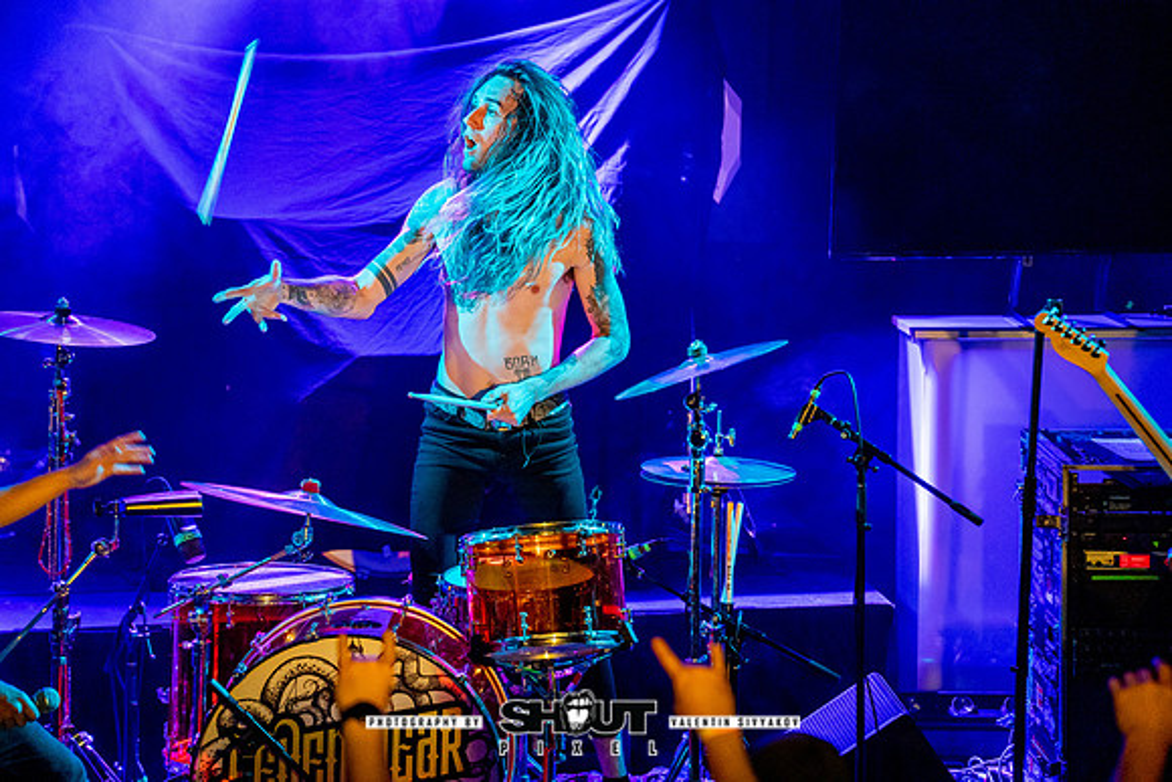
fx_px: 5861
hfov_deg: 11.4
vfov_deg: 7.6
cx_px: 586
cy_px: 391
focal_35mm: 180
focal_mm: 180
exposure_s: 1/200
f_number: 2.8
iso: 4000
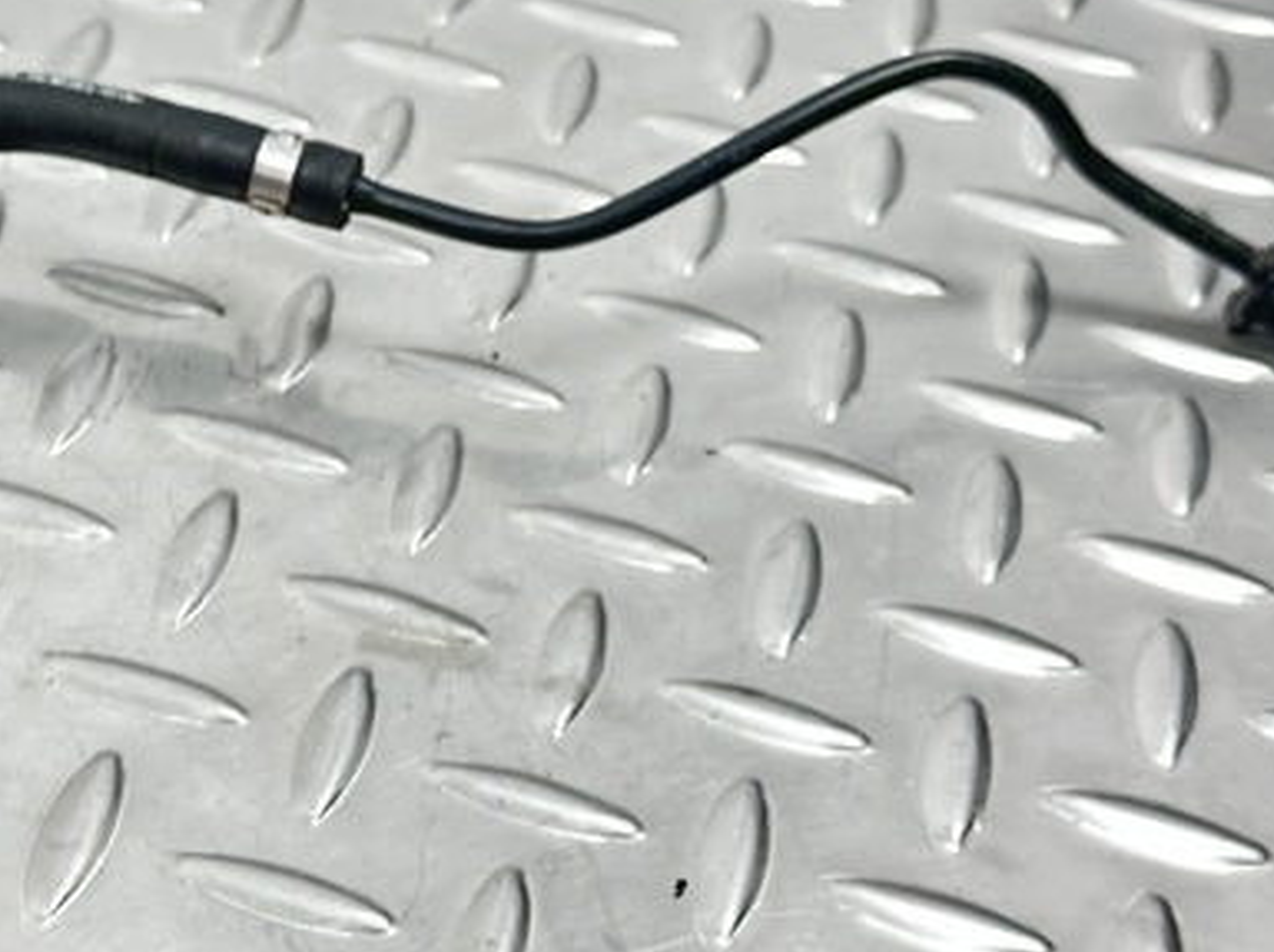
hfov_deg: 24.2
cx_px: 362
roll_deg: -7.7
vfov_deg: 18.4
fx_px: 2941
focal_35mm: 80
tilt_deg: -37.7
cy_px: 347
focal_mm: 6.86
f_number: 1.78
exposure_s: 1/50
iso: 125
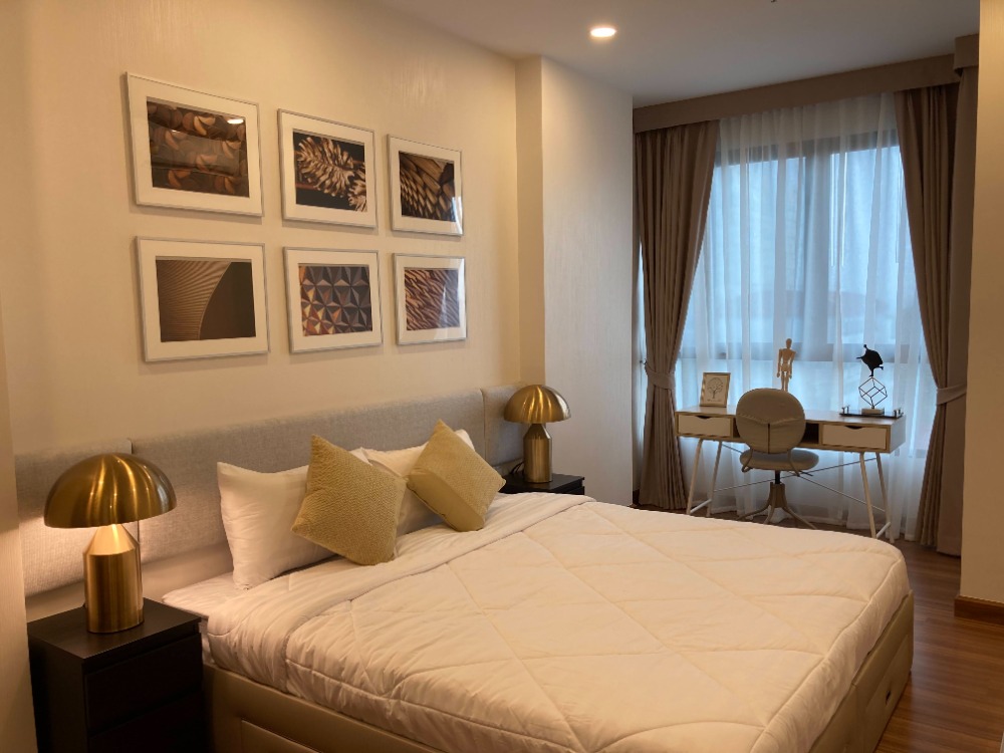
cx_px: 502
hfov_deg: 63.4
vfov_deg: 49.7
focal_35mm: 28
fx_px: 812
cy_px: 376
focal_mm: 3.99
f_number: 1.8
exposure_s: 1/50
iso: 40
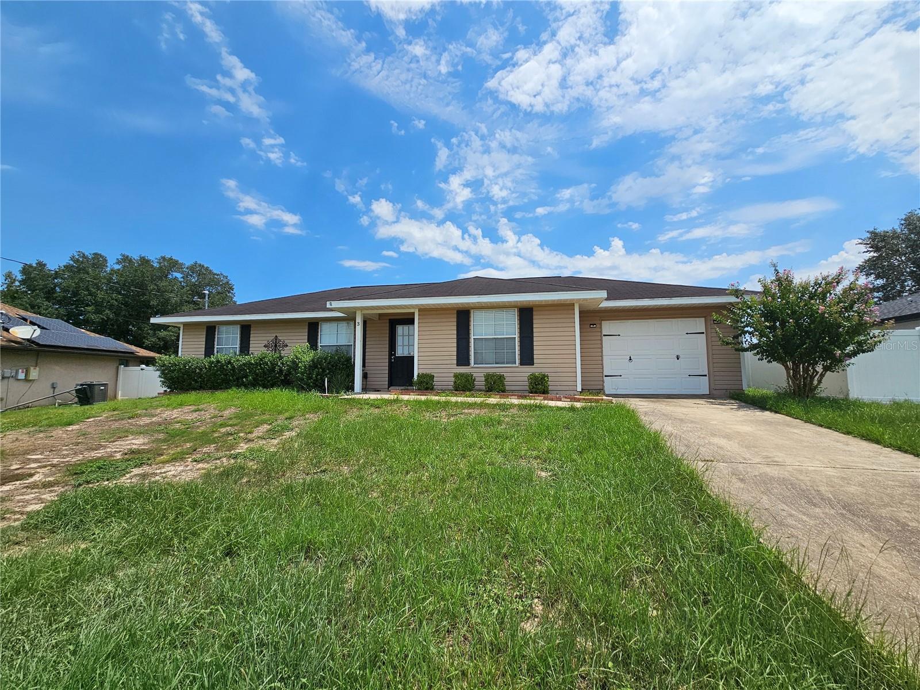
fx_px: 346
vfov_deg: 89.9
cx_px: 460
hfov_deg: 106.2
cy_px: 345
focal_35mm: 13
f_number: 2.2
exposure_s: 1/4291
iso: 50
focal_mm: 2.2
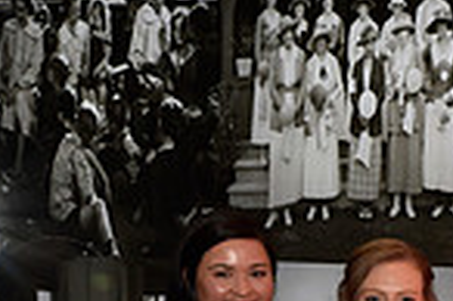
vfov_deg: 9.1
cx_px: 807
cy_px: 569
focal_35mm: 143
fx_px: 1797
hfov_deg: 13.0
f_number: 8
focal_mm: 36
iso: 1600
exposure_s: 1/125
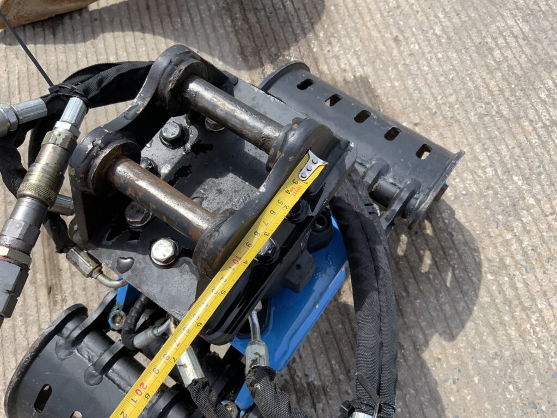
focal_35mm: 29
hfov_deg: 61.7
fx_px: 467
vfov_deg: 48.2
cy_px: 209
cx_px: 278
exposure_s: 1/944
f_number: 1.8
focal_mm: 3
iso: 16
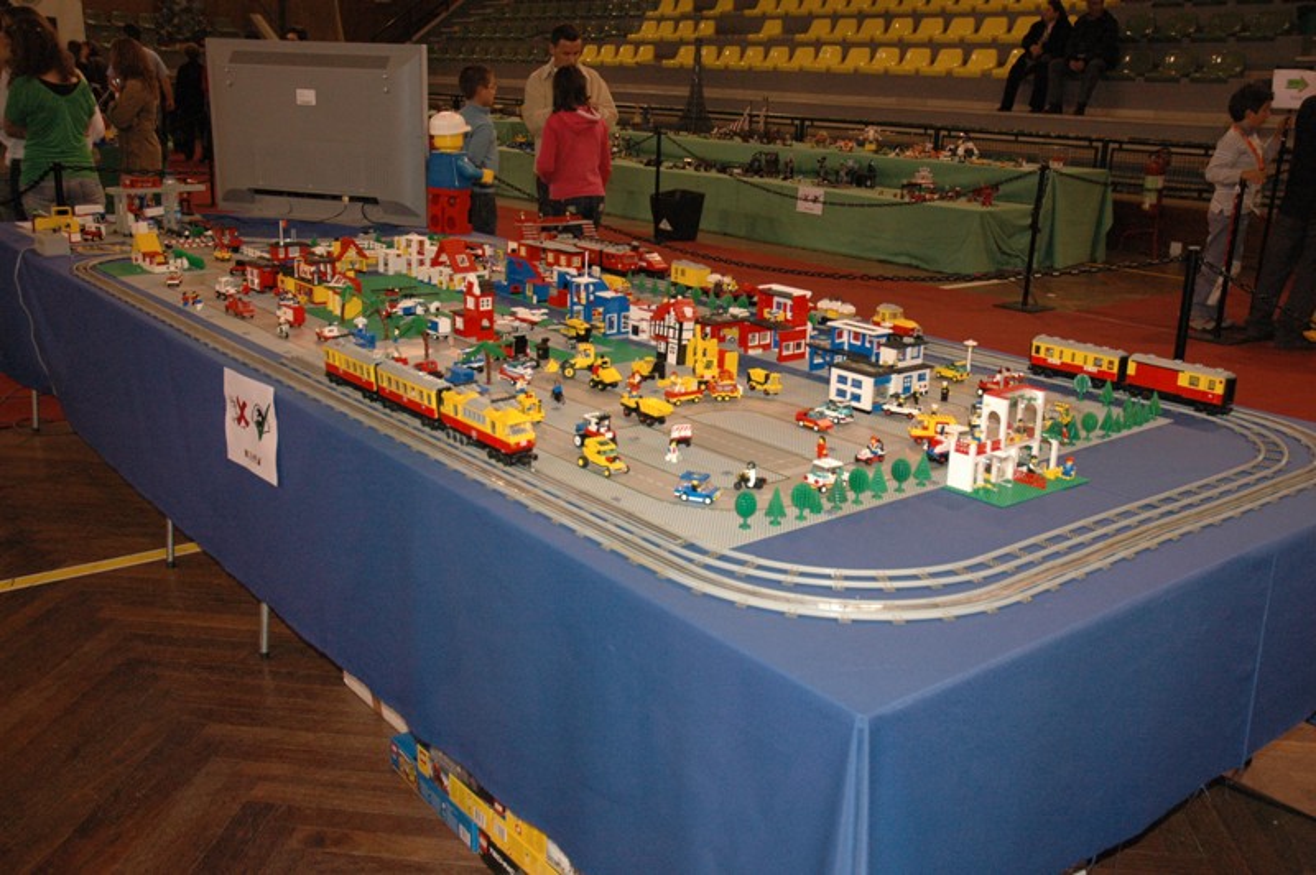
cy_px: 438
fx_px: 1315
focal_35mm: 36
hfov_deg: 53.2
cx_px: 658
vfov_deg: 36.8
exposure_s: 1/60
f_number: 4
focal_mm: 24
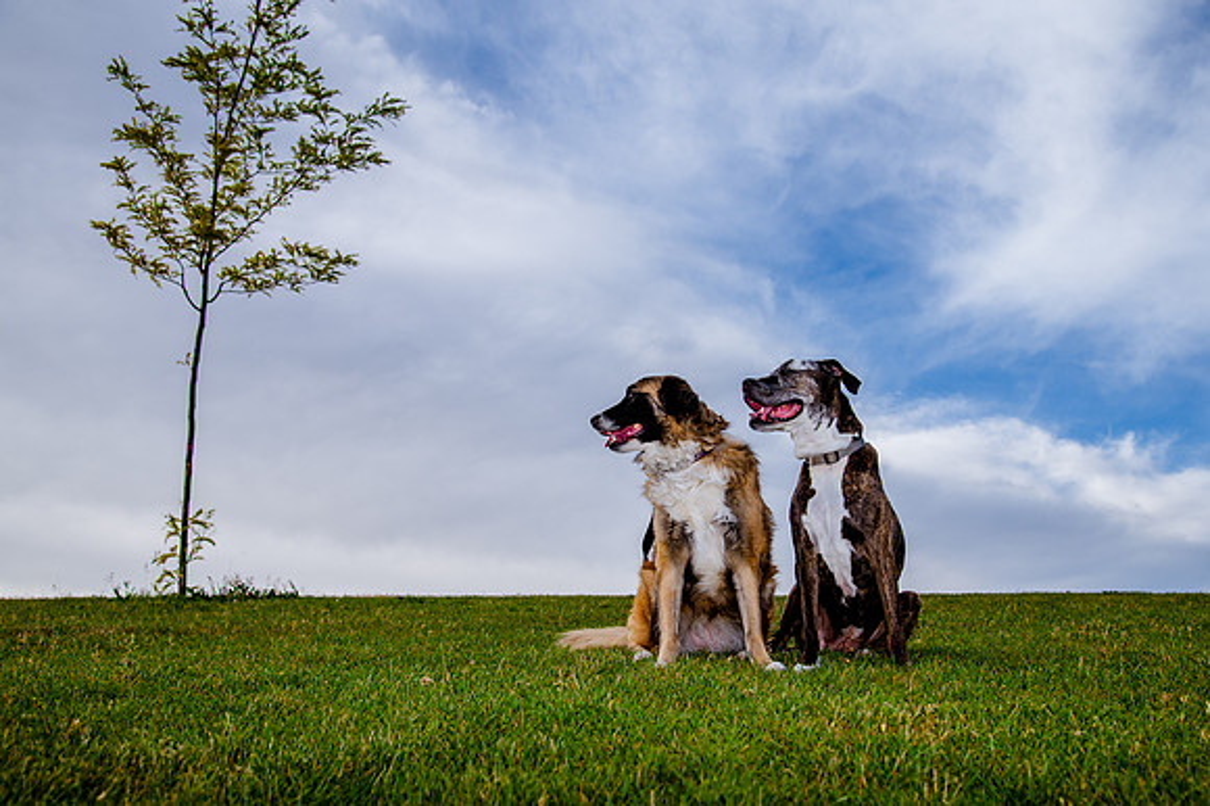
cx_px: 660
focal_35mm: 38
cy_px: 439
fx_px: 1290
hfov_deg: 50.2
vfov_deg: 34.6
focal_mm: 34
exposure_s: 1/640
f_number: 5.6
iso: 200
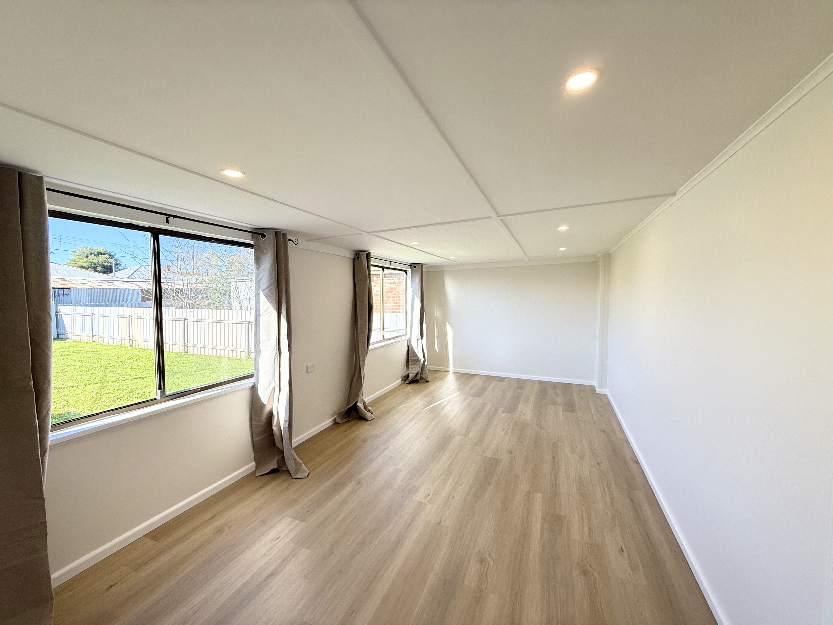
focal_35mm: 14
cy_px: 312
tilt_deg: -2.6
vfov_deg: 85.7
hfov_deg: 102.1
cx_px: 416
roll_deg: -0.2
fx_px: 337
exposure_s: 1/179
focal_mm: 2.22
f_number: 2.2
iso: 64
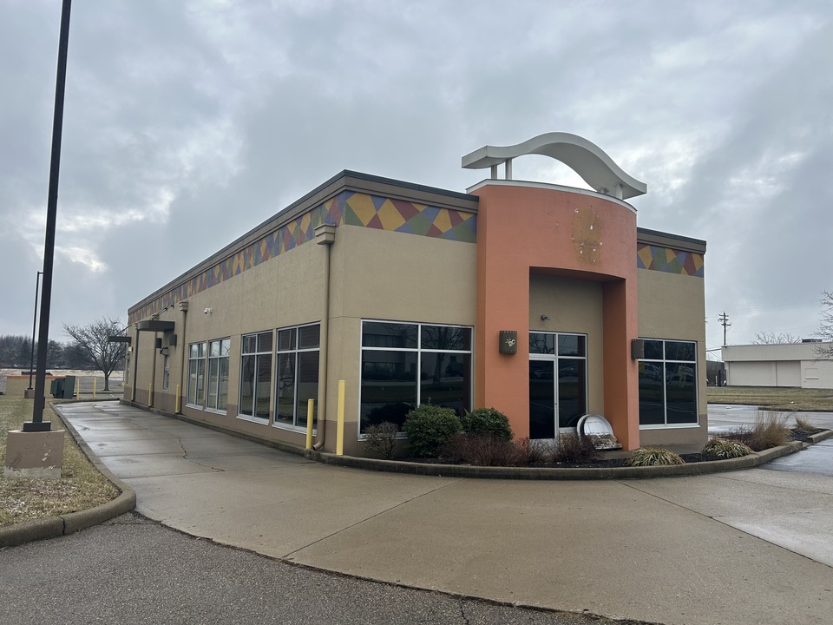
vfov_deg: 53.1
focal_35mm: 26
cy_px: 312
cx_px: 416
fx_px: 626
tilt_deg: +6.1
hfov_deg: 67.3
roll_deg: -1.0
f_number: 1.5
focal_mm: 5.7
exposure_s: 1/2762
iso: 50
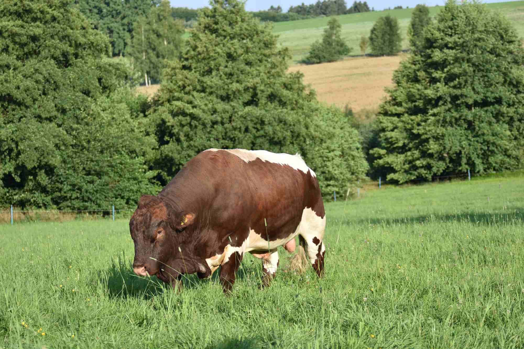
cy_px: 174
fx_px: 1528
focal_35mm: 105
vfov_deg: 13.0
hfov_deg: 19.5
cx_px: 262
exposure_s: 1/500
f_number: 4.5
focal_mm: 70
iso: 100
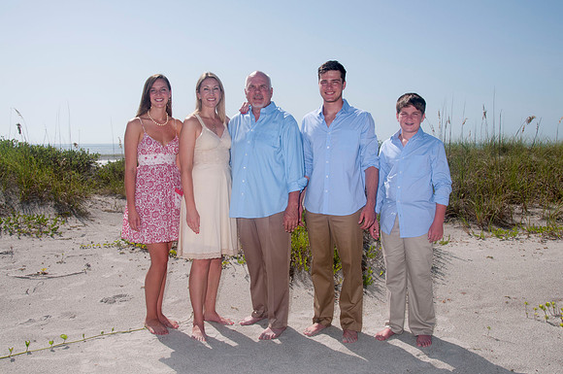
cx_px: 282
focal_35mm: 36
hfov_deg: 53.2
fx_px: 562
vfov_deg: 36.8
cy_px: 187
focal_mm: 24
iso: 100
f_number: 13
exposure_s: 1/250
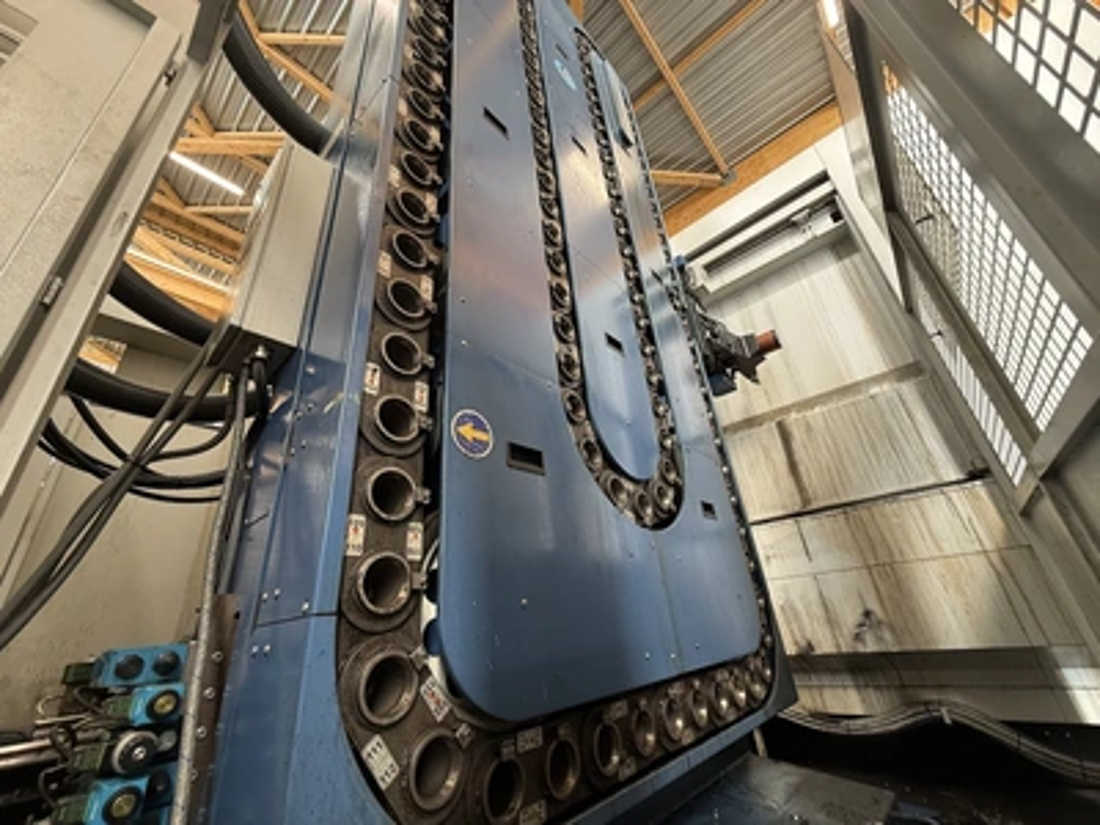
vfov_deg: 85.7
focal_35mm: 14
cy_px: 412
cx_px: 550
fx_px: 445
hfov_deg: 102.1
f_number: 2.2
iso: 200
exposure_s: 1/50
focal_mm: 2.22
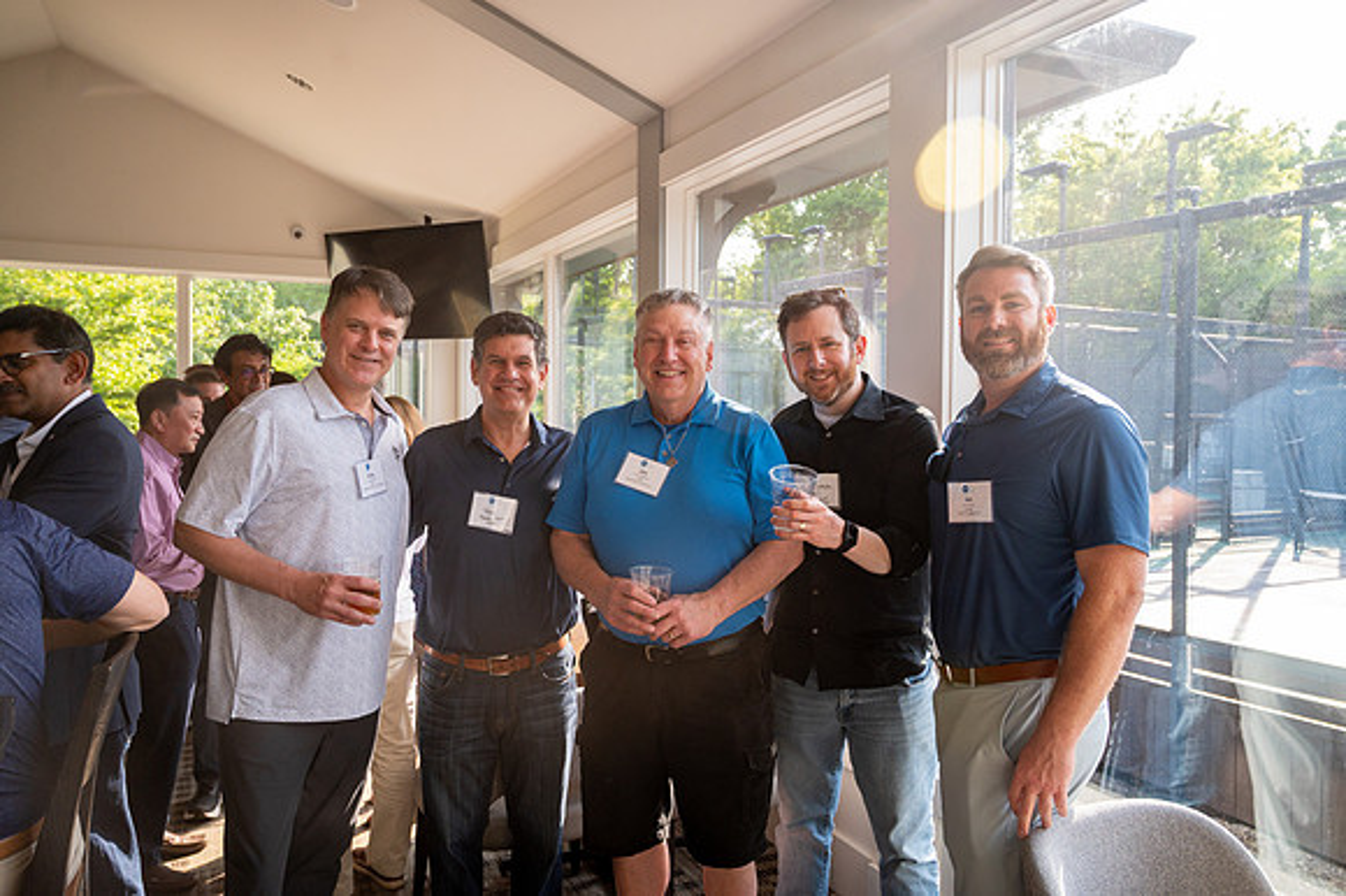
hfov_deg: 65.5
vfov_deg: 46.4
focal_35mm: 28
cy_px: 448
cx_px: 673
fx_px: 1046
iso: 640
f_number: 4.5
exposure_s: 1/500
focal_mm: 28
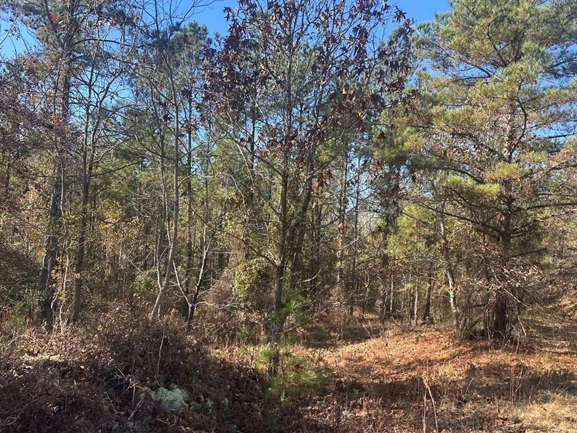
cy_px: 238
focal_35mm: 28
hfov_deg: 63.2
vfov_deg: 49.6
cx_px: 327
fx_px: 467
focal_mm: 6.86
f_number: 1.78
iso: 80
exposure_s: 1/935
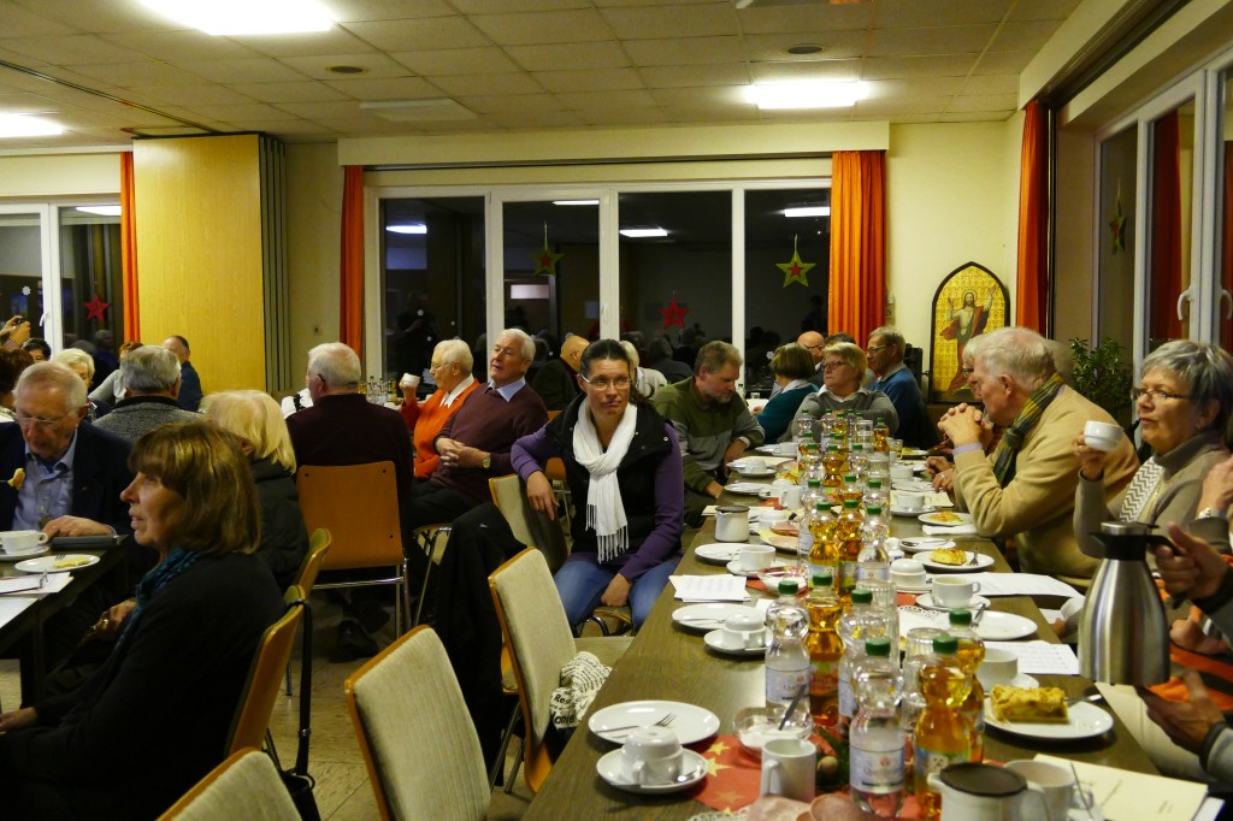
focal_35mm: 34
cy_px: 410
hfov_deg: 55.8
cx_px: 616
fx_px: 1164
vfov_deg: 38.9
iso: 1600
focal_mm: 12.38
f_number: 3.1
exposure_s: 1/80
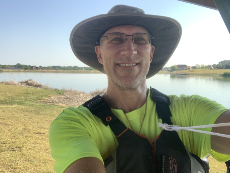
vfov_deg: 44.2
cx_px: 115
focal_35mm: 32
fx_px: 213
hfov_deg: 56.8
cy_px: 86
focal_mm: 2.87
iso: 16
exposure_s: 1/210
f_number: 2.2
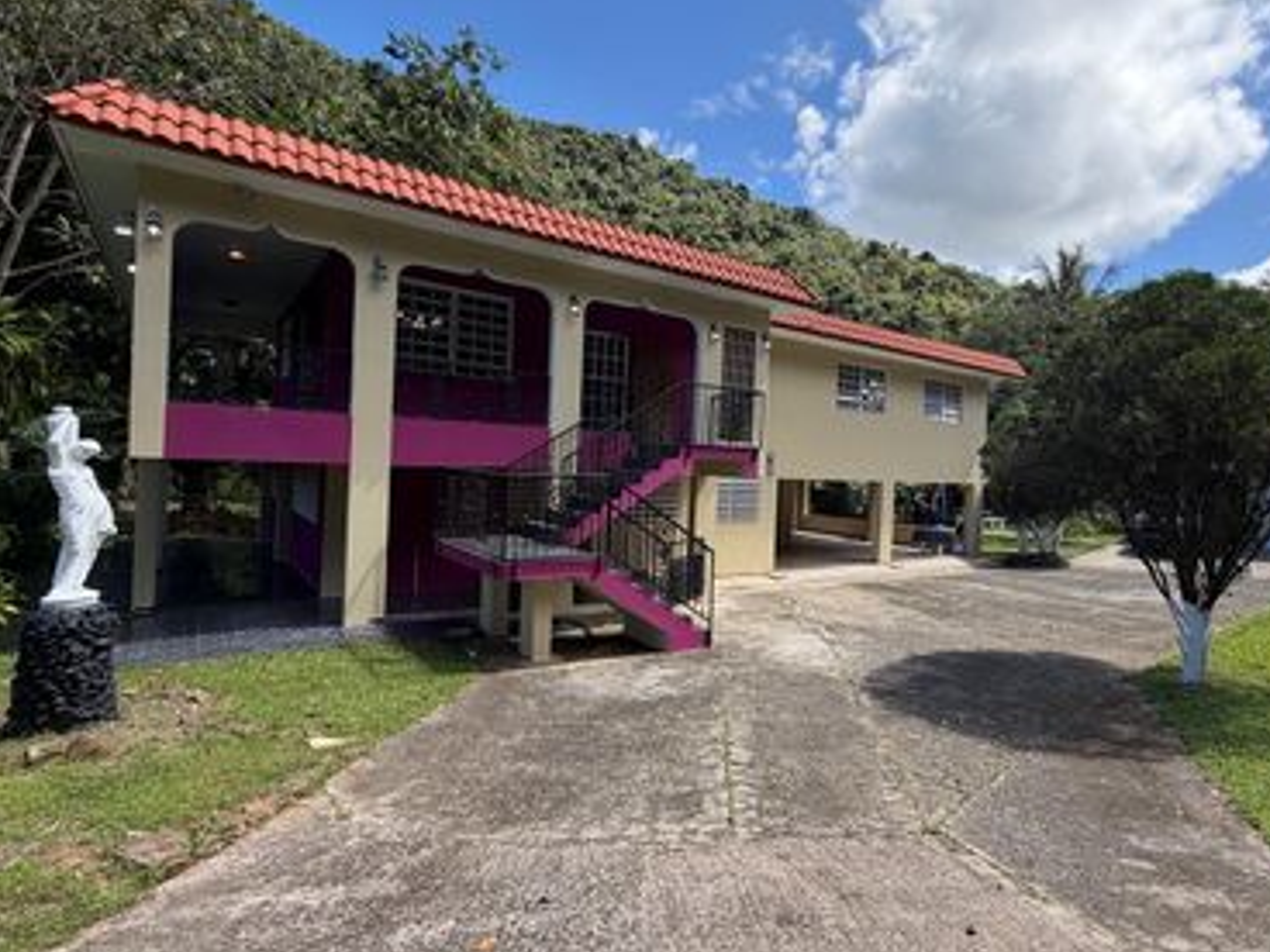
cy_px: 471
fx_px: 697
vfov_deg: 68.7
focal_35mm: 19
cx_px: 749
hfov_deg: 83.8
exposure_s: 1/770
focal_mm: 2.22
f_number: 2.2
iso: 32
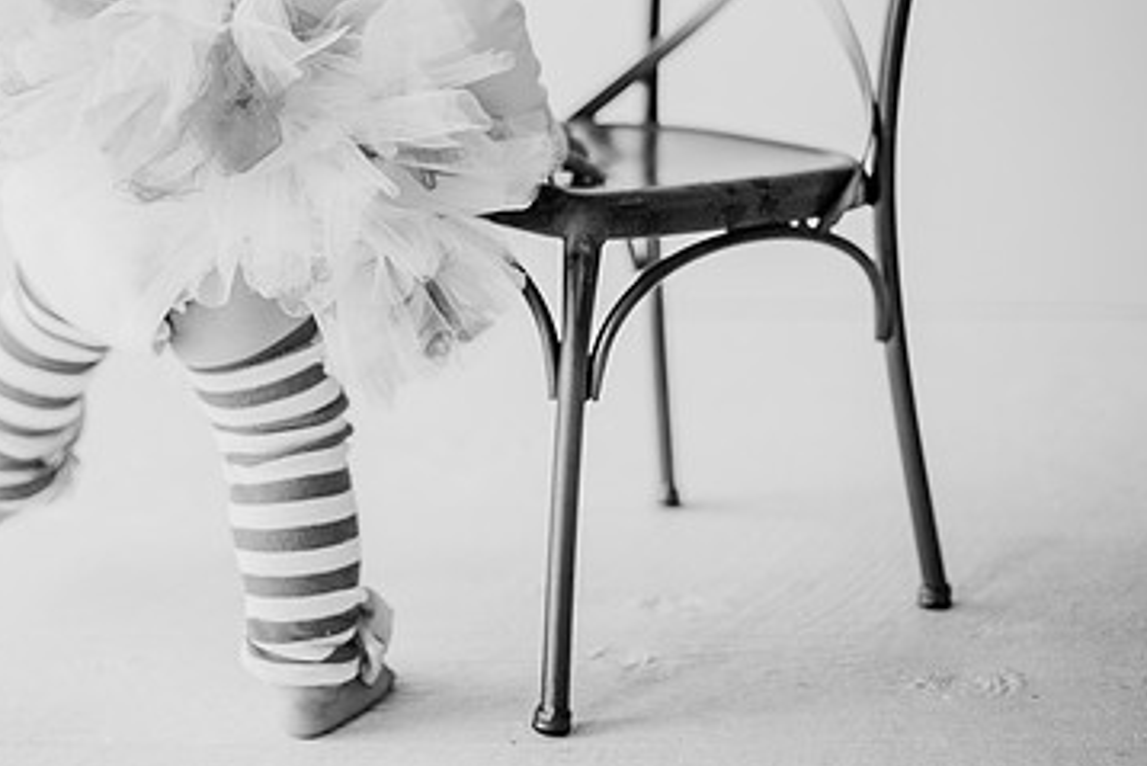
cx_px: 343
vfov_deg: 16.8
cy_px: 178
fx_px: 2582
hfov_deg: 24.9
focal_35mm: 81
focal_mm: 50
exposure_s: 1/640
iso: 640
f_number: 1.8
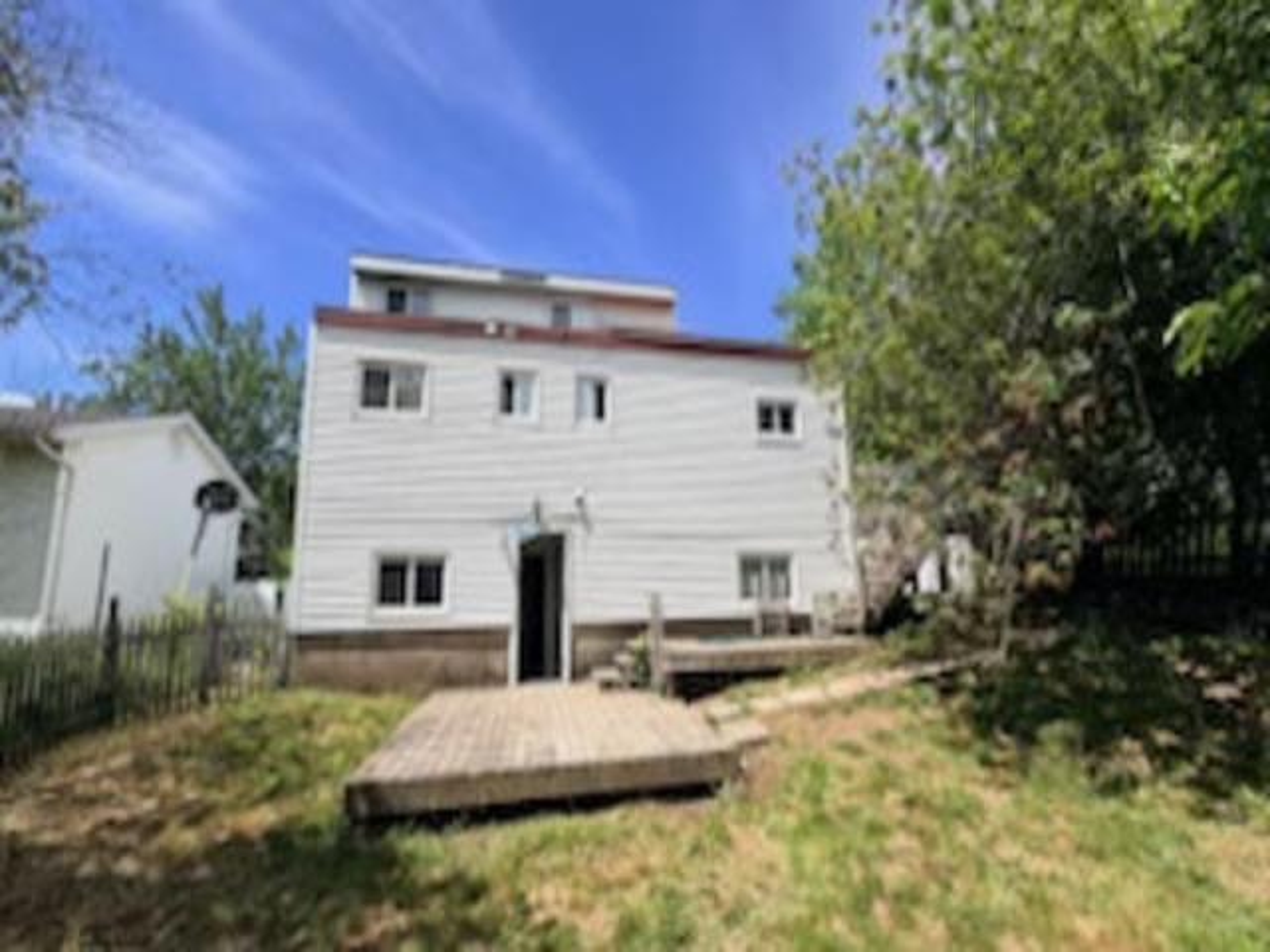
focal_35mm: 14
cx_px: 635
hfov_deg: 102.1
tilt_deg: +11.0
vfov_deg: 85.7
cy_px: 476
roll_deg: +1.1
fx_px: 514
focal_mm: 2.22
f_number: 2.2
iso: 20
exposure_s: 1/820
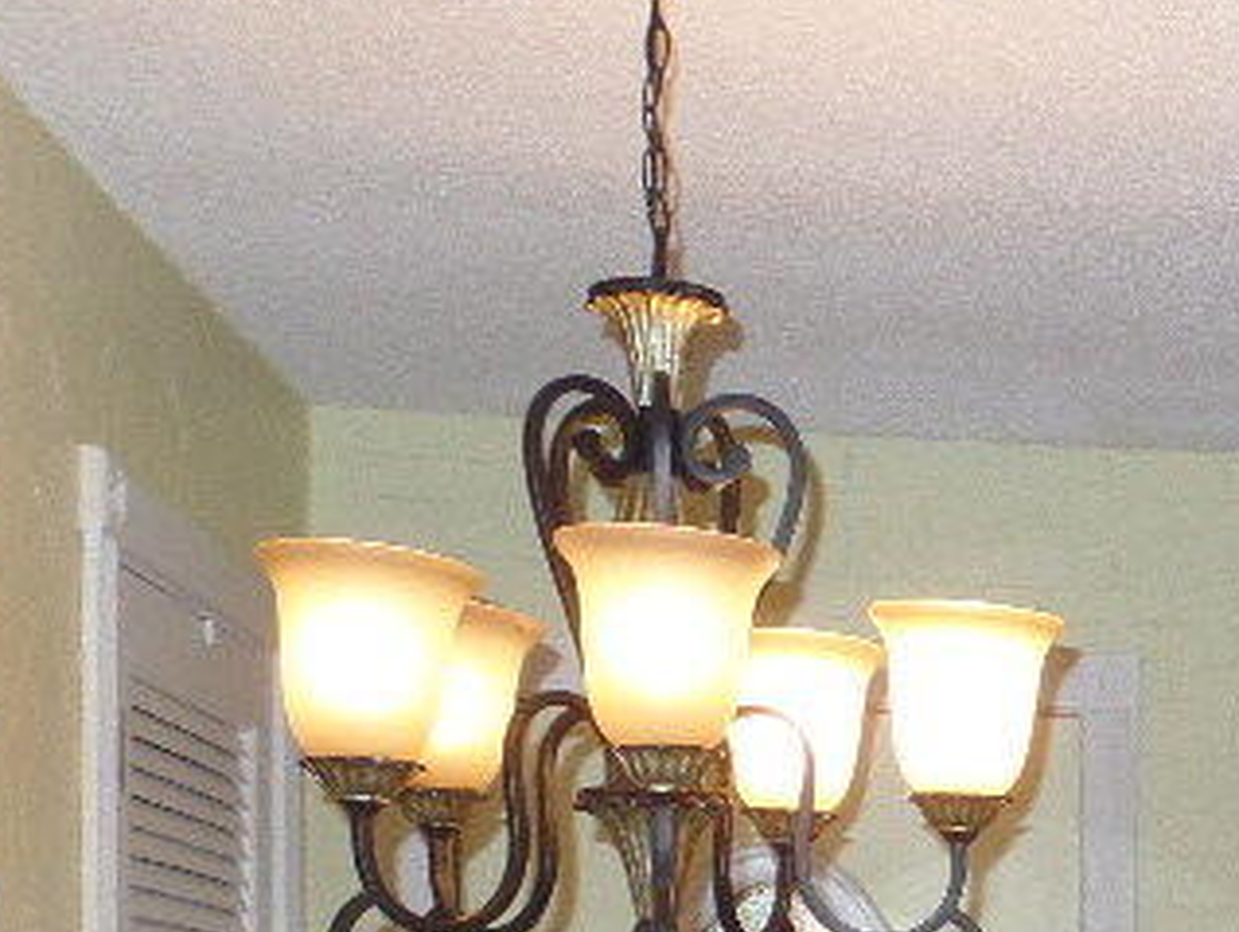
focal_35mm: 74
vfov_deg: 18.9
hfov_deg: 23.9
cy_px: 1096
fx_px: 2651
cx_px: 1500
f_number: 2.8
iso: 200
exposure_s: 1/30
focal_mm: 4.1
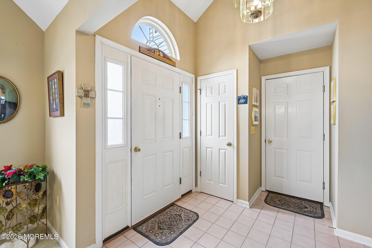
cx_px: 186
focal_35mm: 16
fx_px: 165
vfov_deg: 73.7
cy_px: 124
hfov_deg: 96.7
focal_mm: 16
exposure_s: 1/15
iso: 400
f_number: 8
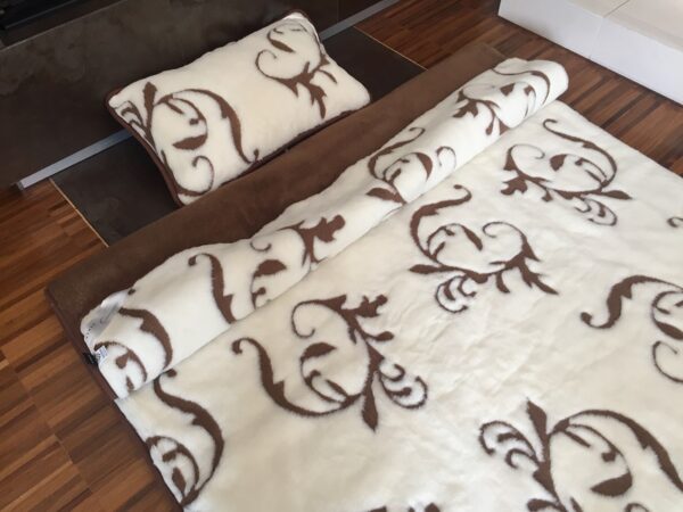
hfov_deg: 61.7
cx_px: 342
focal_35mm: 29
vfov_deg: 48.2
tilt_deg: -52.5
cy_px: 256
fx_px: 572
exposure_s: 1/33
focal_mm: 4.15
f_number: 2.2
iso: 32
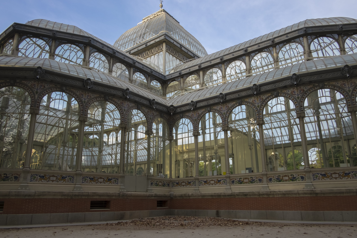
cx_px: 178
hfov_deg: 67.4
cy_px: 119
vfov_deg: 47.9
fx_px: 268
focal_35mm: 27
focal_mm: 18
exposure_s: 1/60
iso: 500
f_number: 11
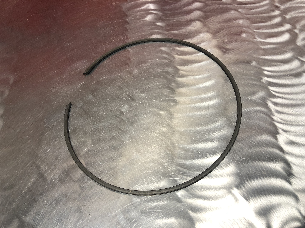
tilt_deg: -59.7
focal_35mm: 28
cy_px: 114
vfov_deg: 49.7
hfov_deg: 63.4
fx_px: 247
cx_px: 152
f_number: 1.8
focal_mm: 4
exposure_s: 1/30
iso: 25
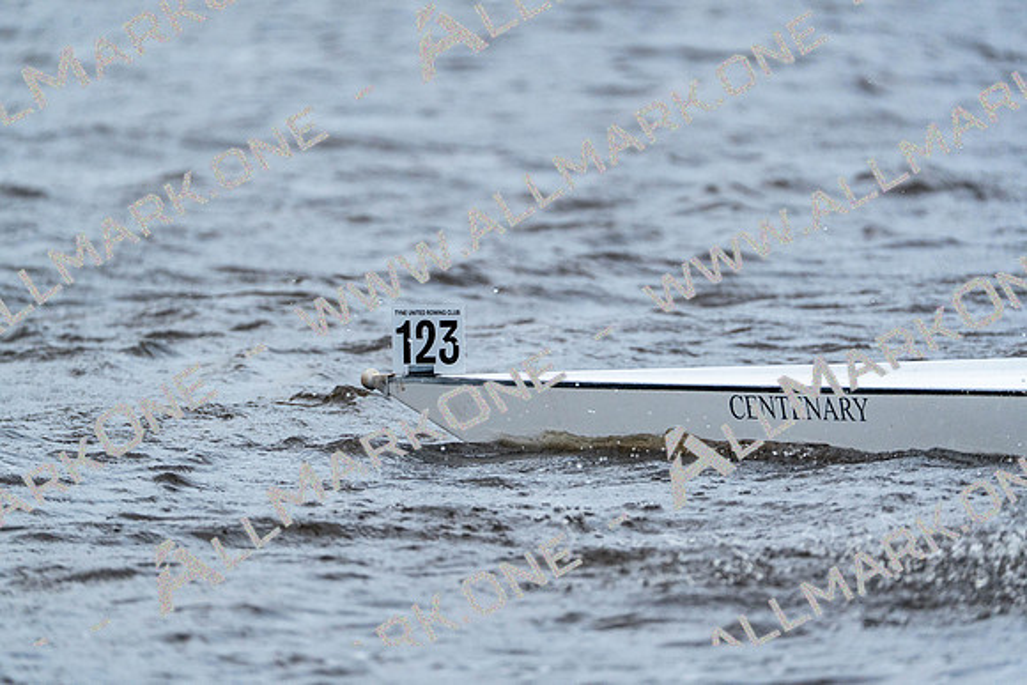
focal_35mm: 463
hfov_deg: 4.5
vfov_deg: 3.0
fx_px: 13211
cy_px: 342
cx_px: 514
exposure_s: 1/1600
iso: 2500
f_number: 6.3
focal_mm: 463
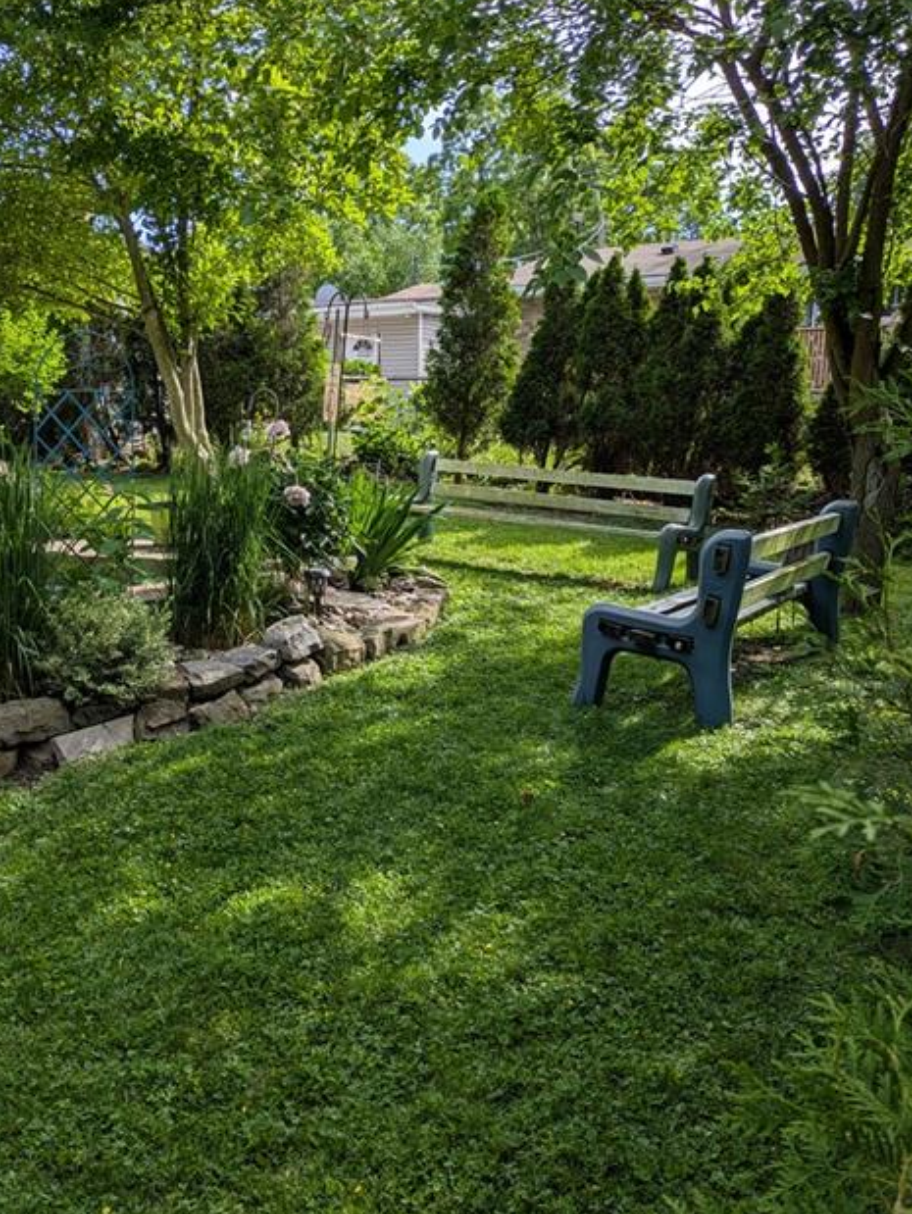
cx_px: 397
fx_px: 1088
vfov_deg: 58.3
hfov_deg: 45.4
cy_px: 632
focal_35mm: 31
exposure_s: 1/877
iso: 49
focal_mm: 5.43
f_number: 1.89
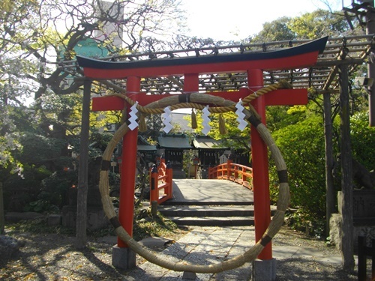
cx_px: 188
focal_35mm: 32
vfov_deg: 44.2
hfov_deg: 56.8
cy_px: 140
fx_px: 347
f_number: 2.9
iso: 100
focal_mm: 5.7
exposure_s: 1/500
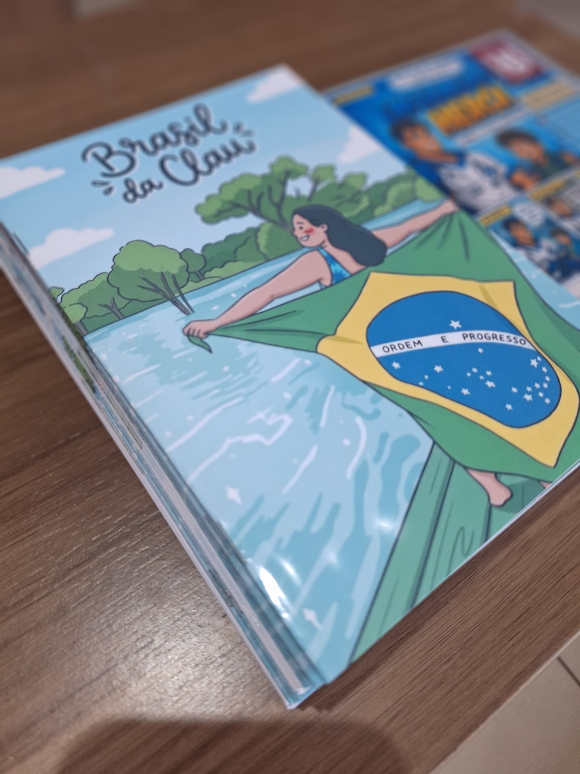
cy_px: 387
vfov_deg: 73.9
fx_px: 514
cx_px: 290
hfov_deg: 58.9
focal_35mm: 23
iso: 64
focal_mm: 5.54
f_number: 1.8
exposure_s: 1/120
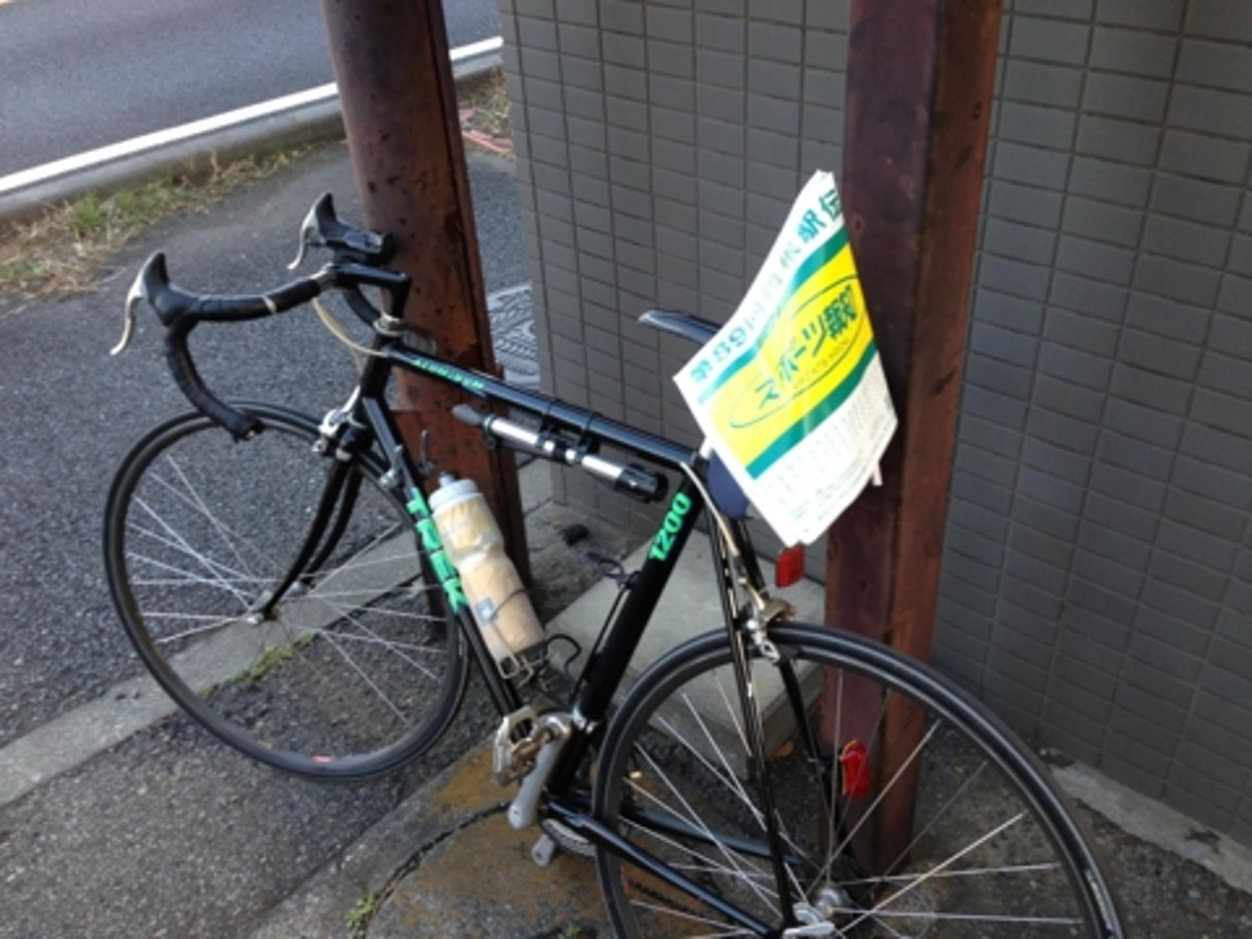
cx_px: 626
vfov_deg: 42.9
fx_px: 1194
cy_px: 470
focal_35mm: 33
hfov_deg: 55.4
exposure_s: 1/120
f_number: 2.4
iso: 64
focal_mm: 4.13
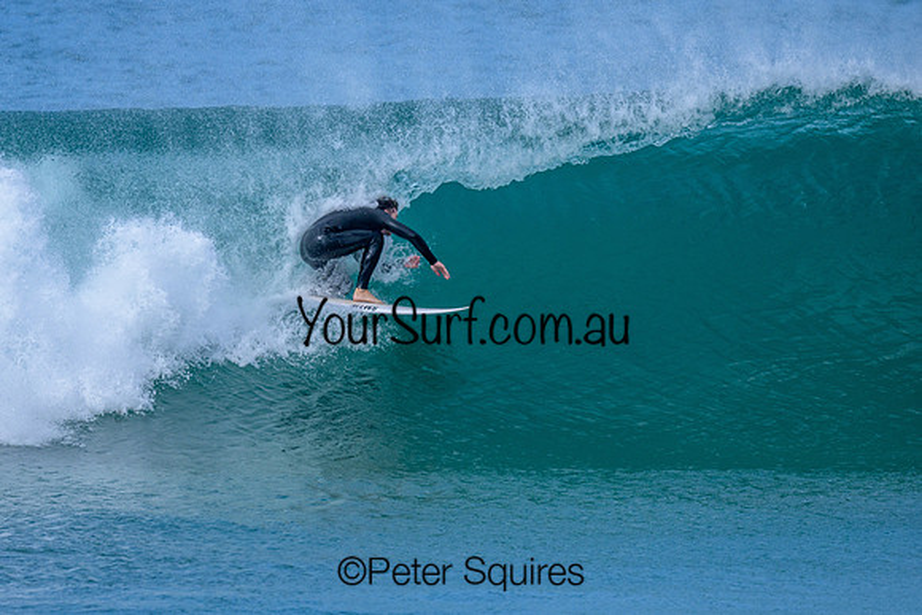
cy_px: 219
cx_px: 325
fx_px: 26554
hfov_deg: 2.0
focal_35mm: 1037
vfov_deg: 1.3
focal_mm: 800
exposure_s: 1/2000
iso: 400
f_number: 6.3
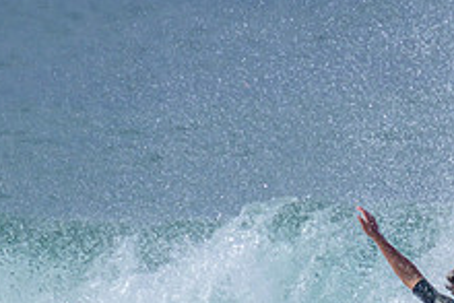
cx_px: 384
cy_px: 249
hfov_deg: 0.7
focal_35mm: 2893
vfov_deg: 0.5
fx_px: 36507
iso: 640
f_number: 11
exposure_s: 1/2000
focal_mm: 800
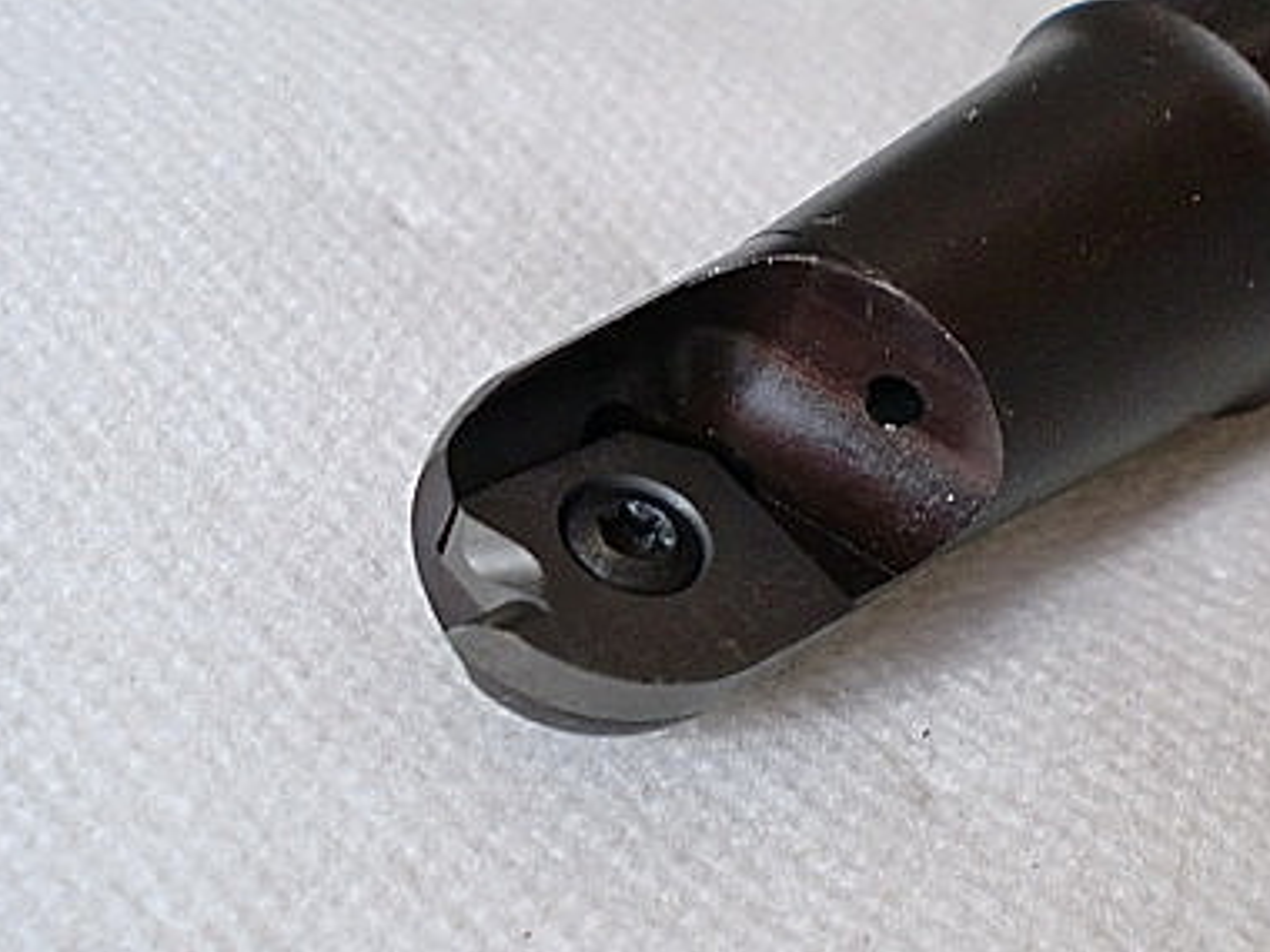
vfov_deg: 24.8
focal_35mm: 59
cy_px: 581
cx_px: 772
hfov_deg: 32.6
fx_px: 2165
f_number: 3.1
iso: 160
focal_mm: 6.3
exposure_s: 1/60
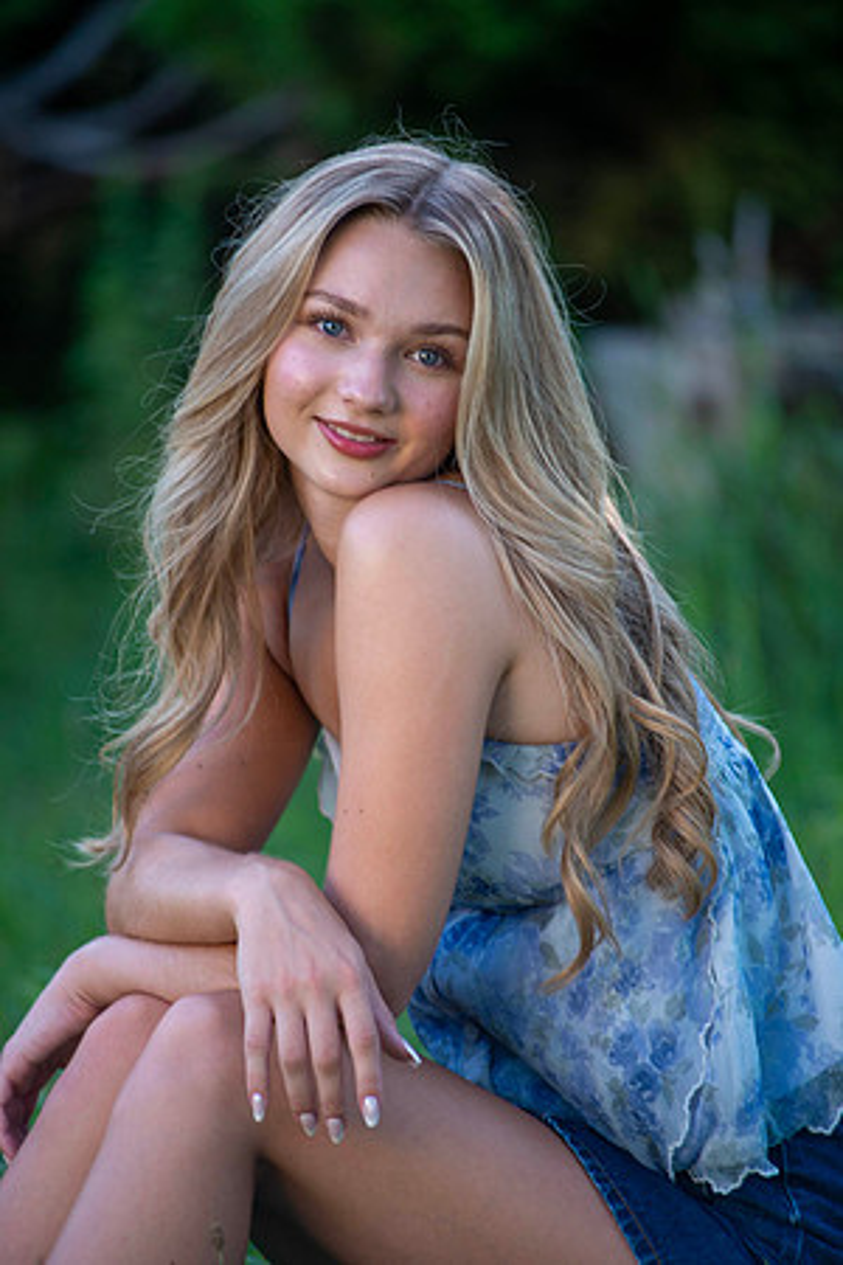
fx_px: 7024
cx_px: 422
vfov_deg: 10.3
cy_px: 632
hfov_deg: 6.9
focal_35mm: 200
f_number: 4
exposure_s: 1/200
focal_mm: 200
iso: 160
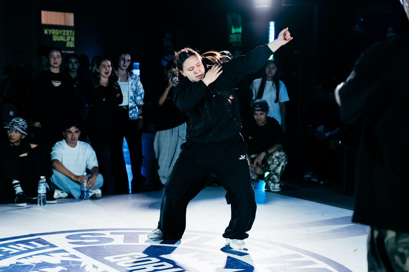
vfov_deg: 20.9
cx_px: 204
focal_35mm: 65
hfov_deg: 31.0
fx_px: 738
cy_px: 136
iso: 3200
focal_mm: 65
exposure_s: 1/800
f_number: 2.8
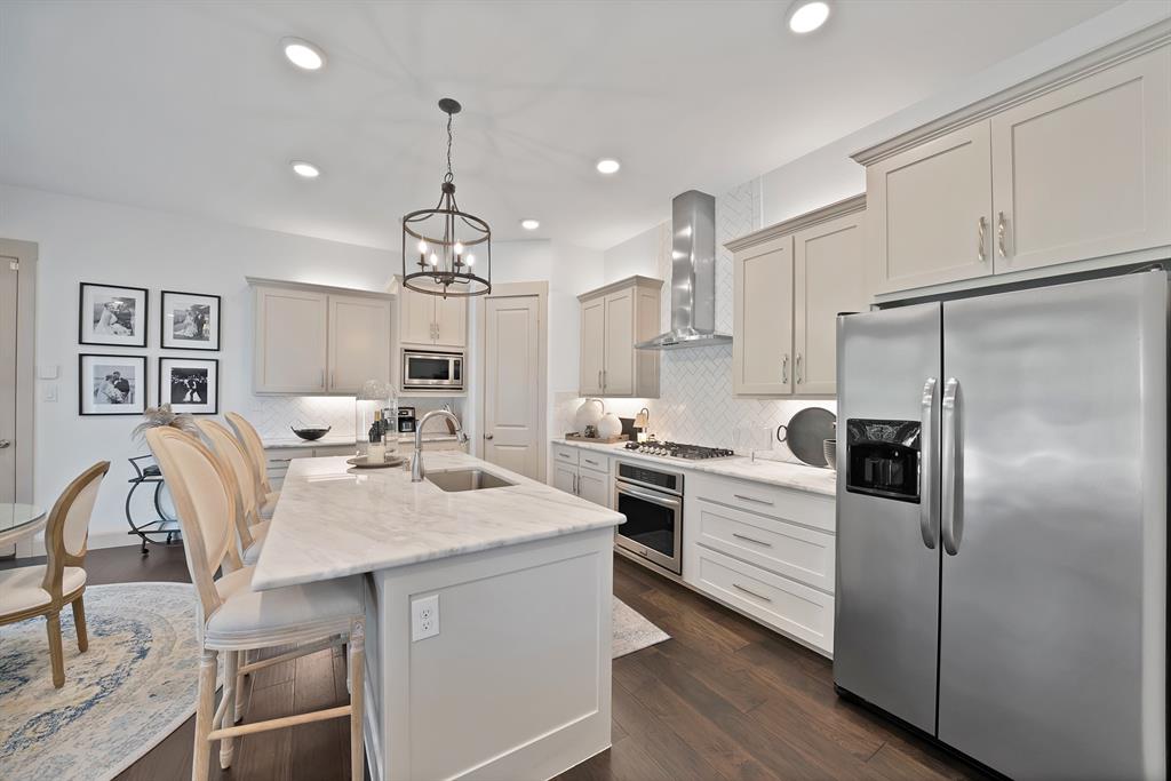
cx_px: 586
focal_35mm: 12
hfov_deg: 112.6
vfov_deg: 90.0
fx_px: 390
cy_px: 390
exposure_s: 1/3
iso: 640
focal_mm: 12
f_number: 9
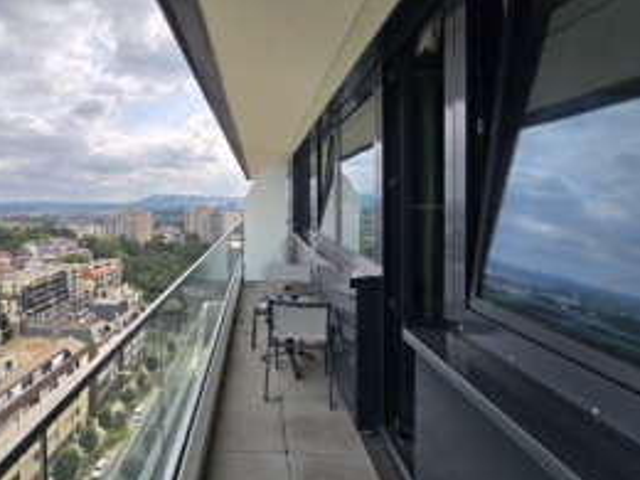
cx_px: 236
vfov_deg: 71.3
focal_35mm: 18
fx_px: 333
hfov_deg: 85.9
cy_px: 212
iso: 50
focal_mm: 2.2
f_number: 2.2
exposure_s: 1/2000
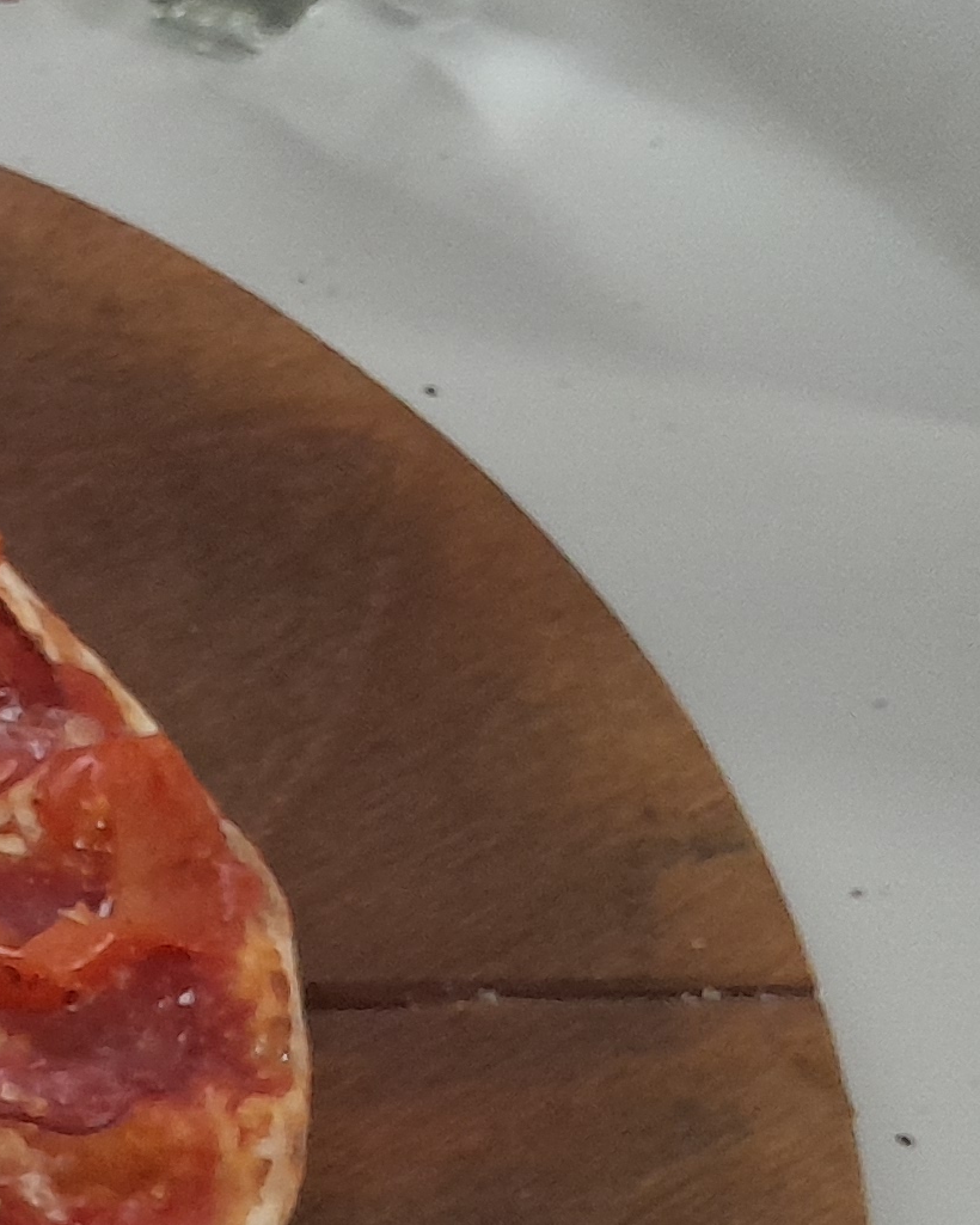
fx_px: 3662
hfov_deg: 13.7
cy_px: 1013
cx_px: -740
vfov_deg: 18.8
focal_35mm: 101
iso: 500
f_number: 1.8
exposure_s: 1/50
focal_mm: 3.98
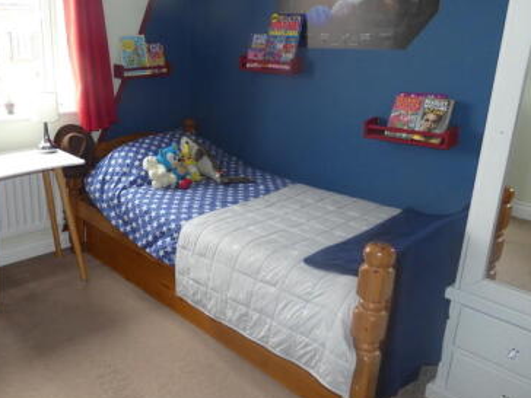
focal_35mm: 32
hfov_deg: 54.8
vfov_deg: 44.2
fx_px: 491
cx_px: 151
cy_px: 200
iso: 250
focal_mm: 3.6
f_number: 2.8
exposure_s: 1/60
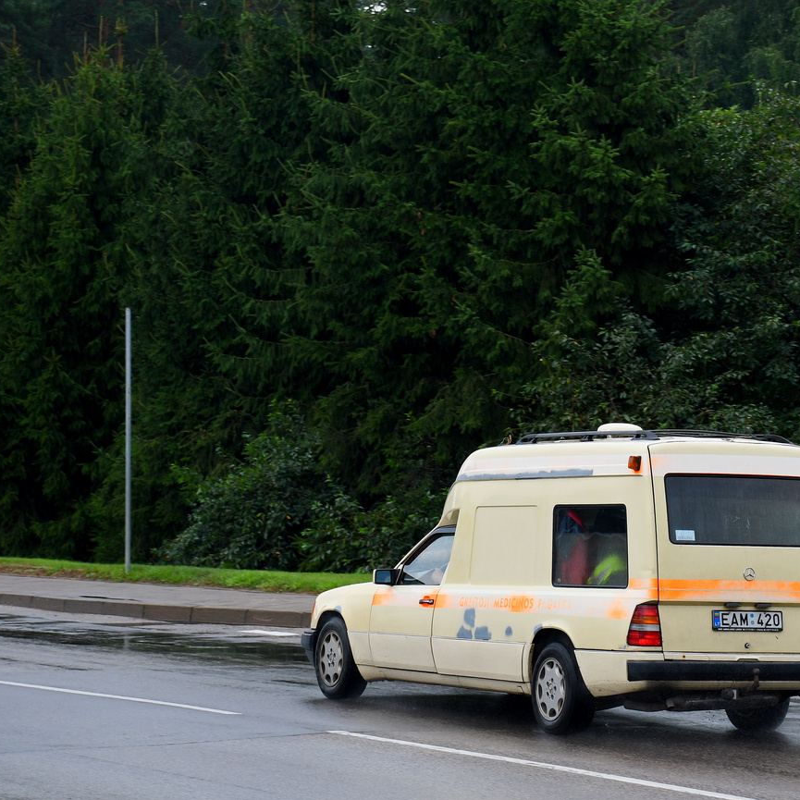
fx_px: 3007
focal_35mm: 115
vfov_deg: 15.2
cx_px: 561
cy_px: 400
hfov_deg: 15.1
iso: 400
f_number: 6.3
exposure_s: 1/400
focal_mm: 60
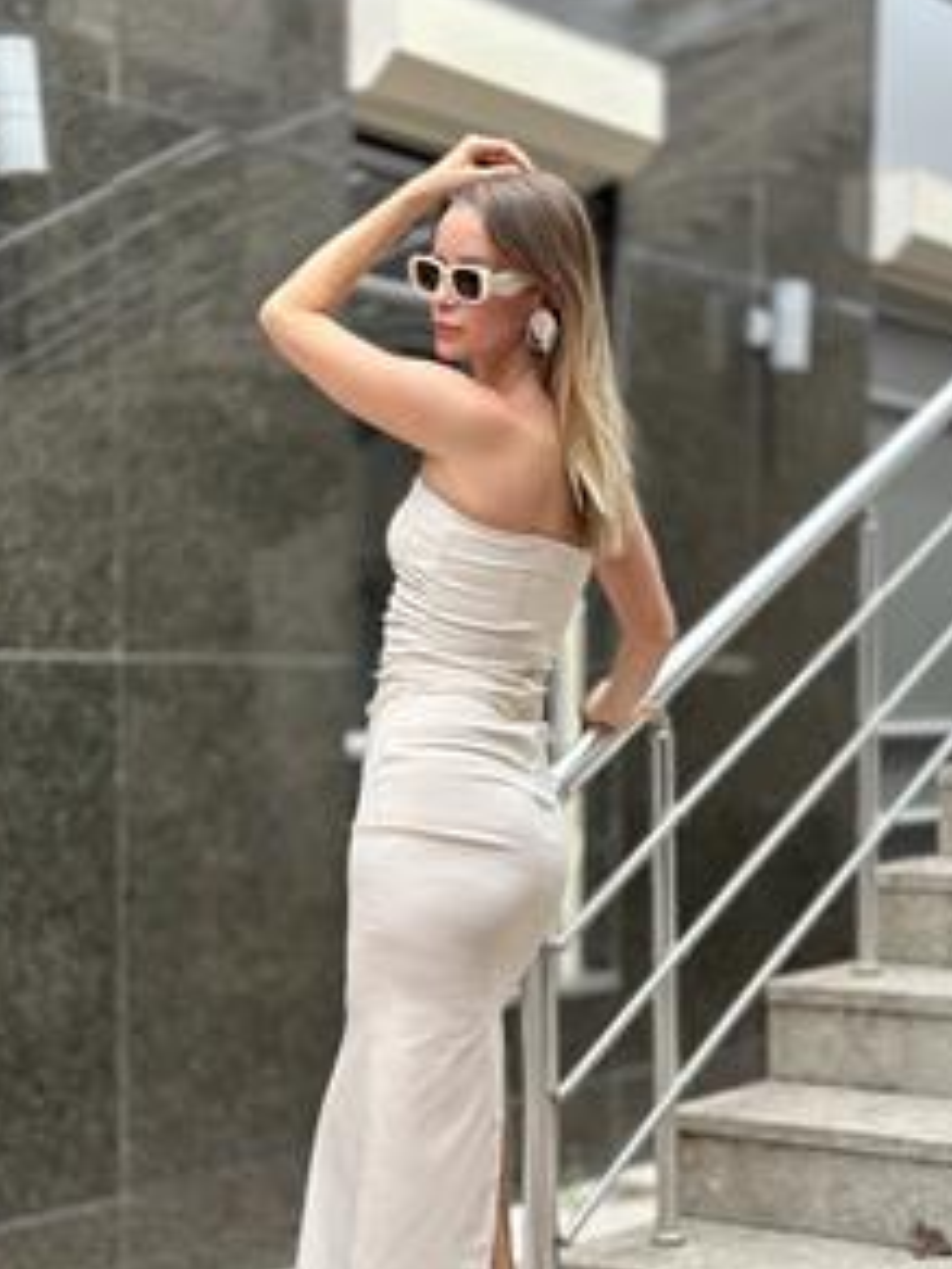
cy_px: 784
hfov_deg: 21.6
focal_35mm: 68
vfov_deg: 28.5
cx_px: 404
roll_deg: -1.2
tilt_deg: -3.2
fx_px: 2493
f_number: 1.78
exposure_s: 1/1133
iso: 80
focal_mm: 6.86
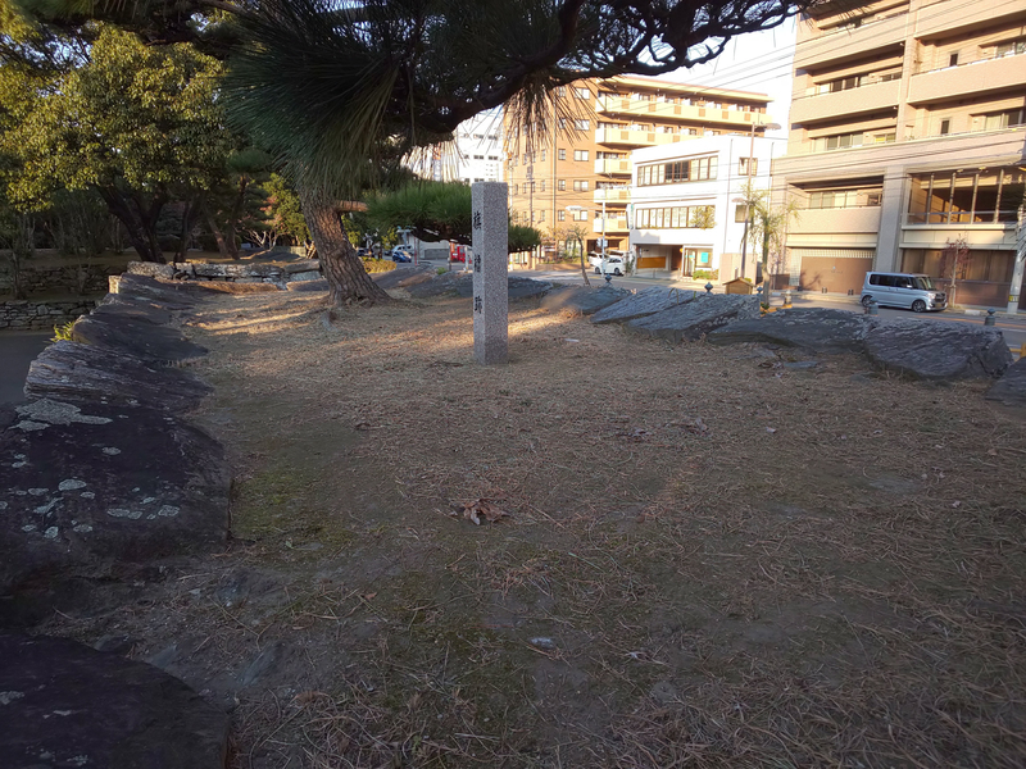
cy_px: 384
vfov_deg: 66.0
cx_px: 513
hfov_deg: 81.7
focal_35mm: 20
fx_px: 593
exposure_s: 1/192
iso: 28
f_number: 1.94
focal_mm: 3.45
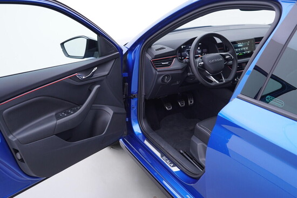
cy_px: 99
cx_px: 148
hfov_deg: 53.1
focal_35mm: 36
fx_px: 297
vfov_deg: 36.9
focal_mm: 24
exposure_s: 1/40
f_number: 2.8
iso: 125
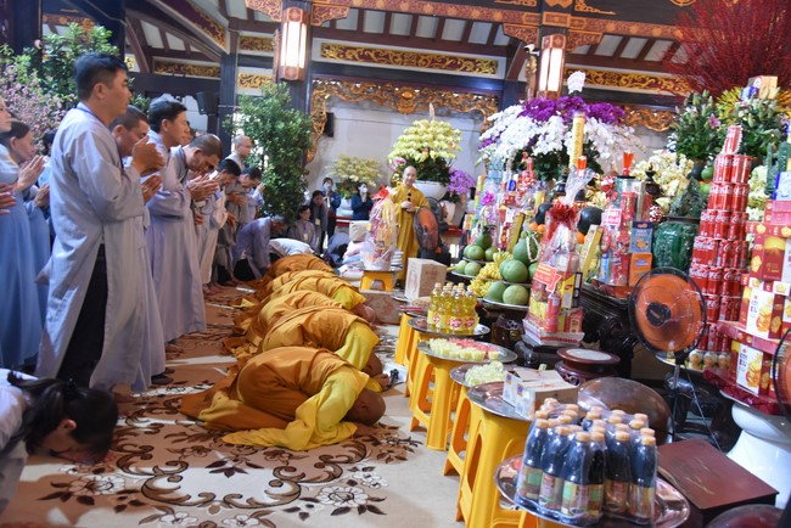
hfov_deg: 58.7
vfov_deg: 41.2
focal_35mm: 32
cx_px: 396
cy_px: 264
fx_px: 703
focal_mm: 32
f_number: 4
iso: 6400
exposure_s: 1/40
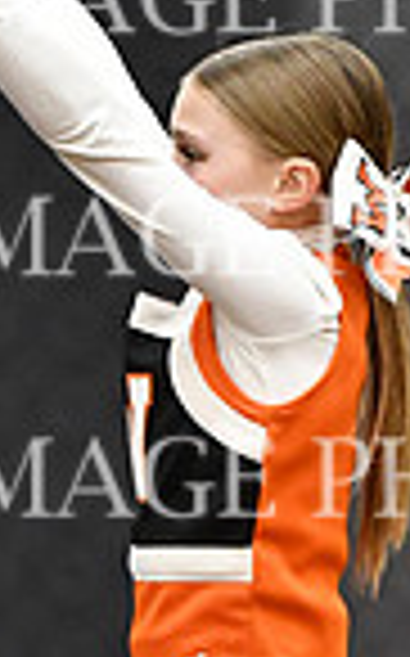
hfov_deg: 1.3
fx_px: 17931
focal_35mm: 1001
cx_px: 282
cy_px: 598
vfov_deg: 2.1
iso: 5000
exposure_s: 1/800
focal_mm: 165
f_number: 2.8
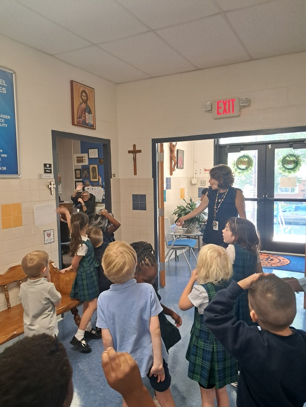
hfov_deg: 51.4
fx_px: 318
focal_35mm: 27
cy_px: 204
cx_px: 153
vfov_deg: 65.3
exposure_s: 1/60
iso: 250
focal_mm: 4
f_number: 1.8
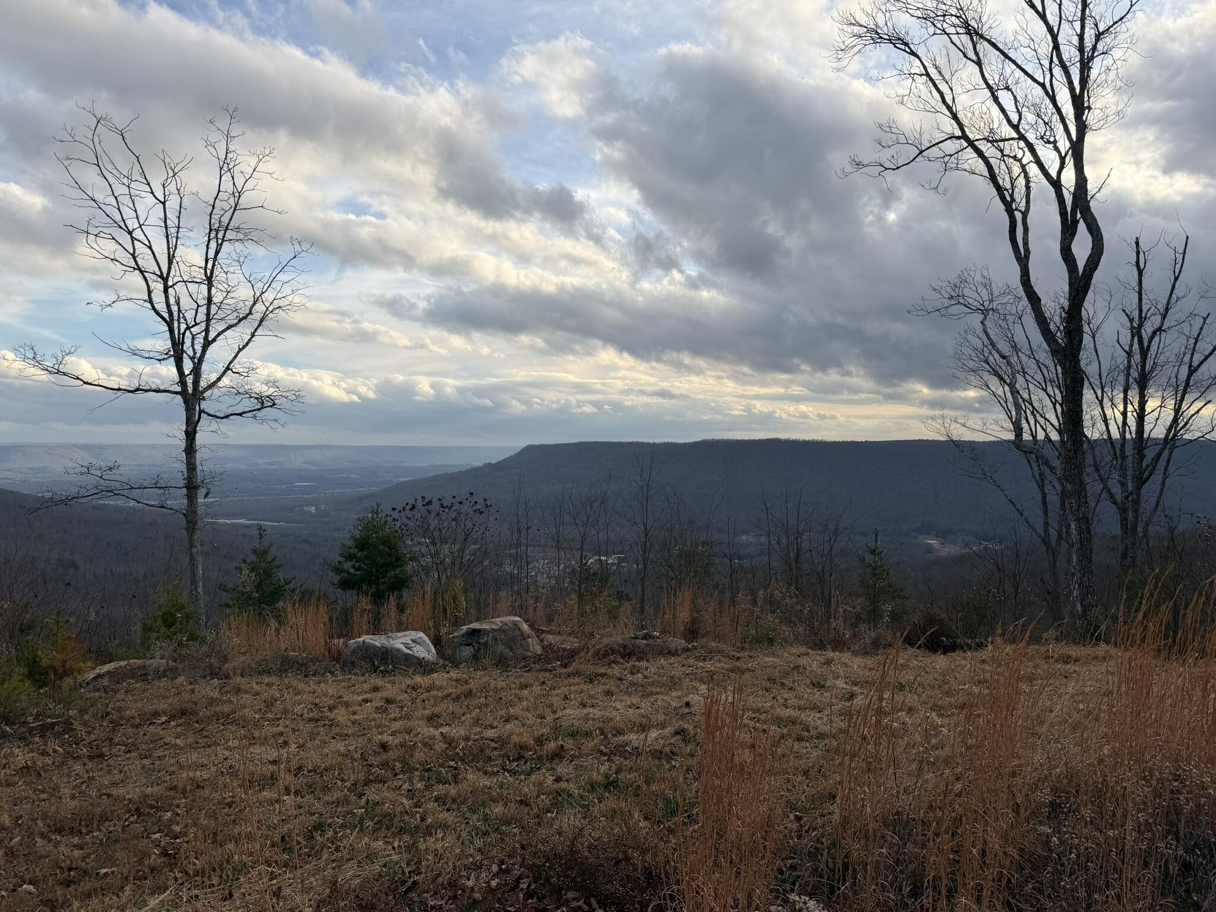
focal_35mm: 24
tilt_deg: +0.2
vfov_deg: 56.8
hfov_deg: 71.6
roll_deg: -0.7
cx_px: 608
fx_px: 843
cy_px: 456
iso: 80
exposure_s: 1/3021
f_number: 1.78
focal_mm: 6.76
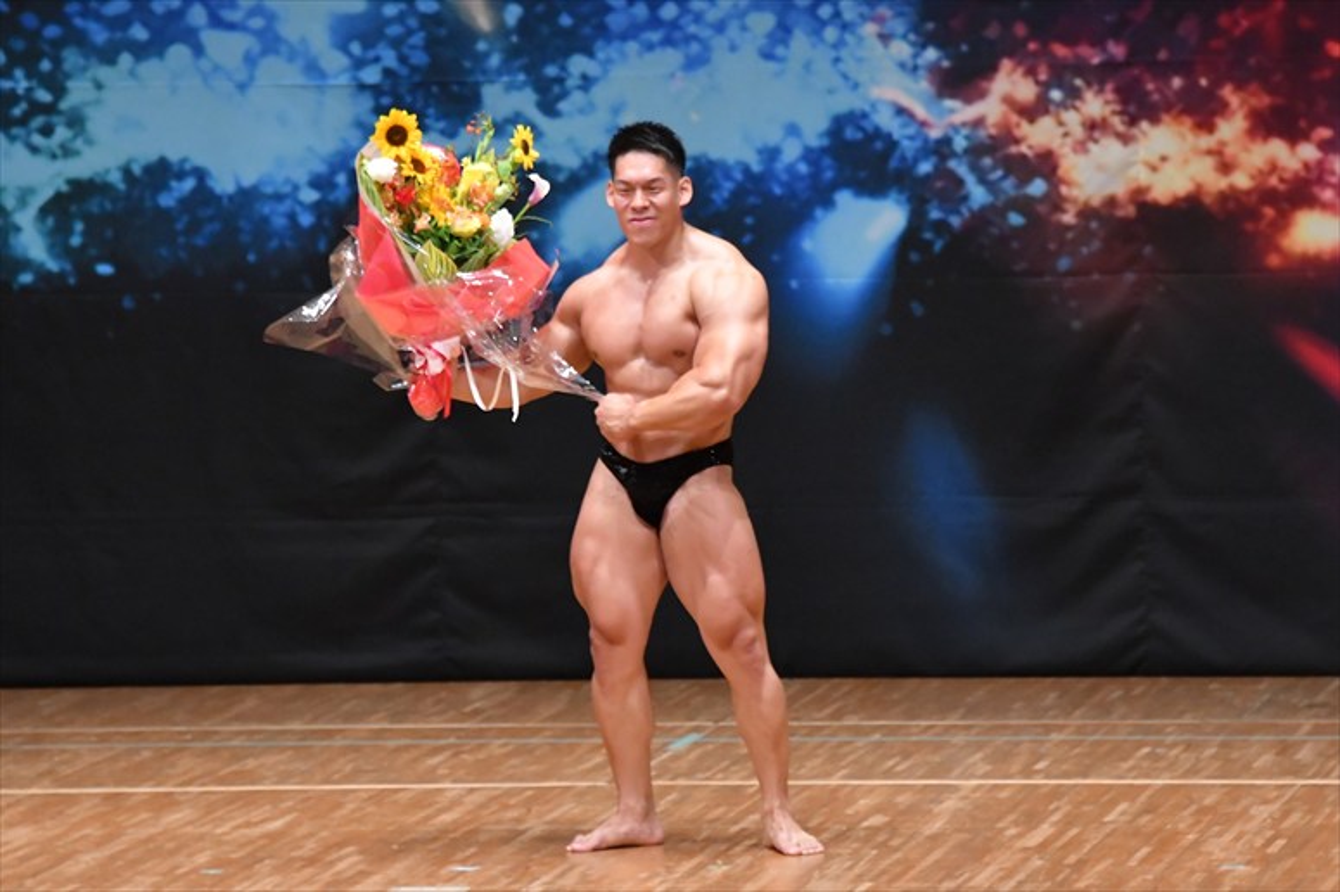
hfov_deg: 7.6
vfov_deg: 5.1
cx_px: 670
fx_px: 10045
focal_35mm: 270
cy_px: 446
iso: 6400
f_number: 5.6
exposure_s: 1/400
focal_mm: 180
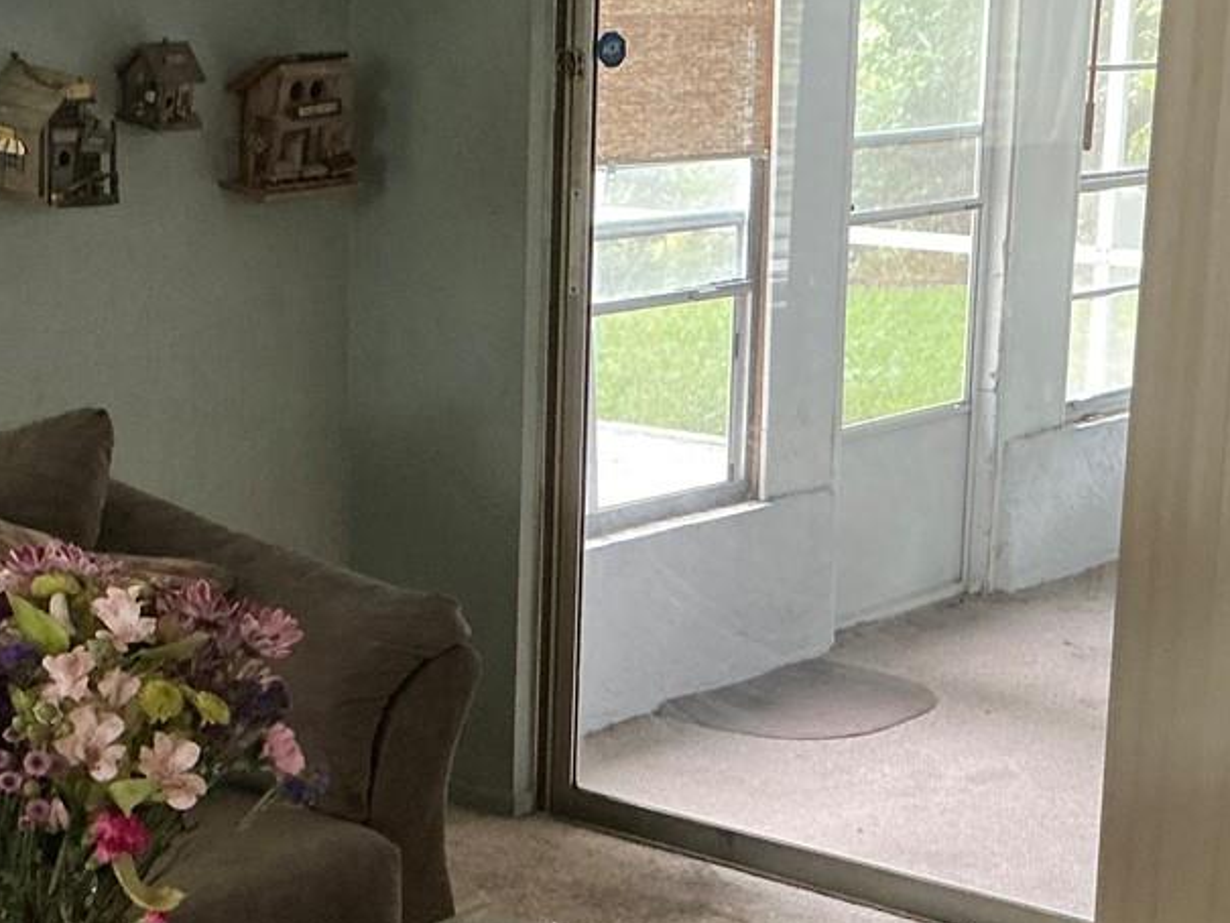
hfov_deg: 26.3
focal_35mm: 74
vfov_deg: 19.9
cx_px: 553
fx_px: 2630
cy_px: 561
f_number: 1.8
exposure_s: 1/40
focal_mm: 3
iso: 250
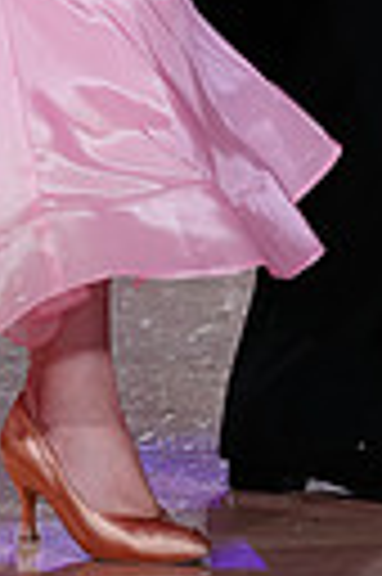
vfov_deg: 3.1
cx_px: -34
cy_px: -526
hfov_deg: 2.1
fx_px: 10405
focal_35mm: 652
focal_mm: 144
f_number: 4
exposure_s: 1/500
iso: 1600
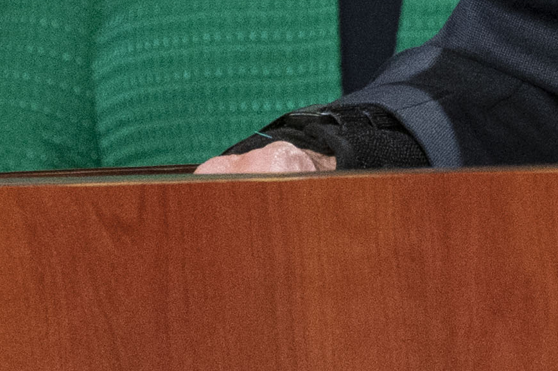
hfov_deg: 2.0
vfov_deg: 1.3
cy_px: -197
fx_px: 16169
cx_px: 657
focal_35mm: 1044
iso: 4000
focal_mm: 150
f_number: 6.3
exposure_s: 1/200
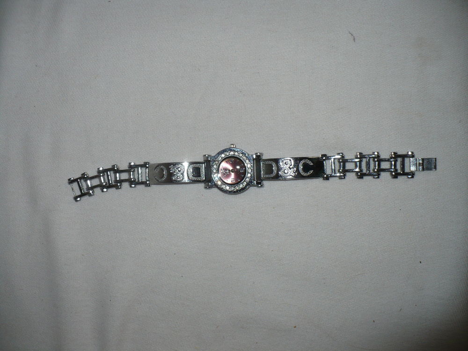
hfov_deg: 50.1
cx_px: 234
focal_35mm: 37
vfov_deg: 38.7
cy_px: 176
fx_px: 500
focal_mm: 6.1
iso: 100
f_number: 2.8
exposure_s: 1/30
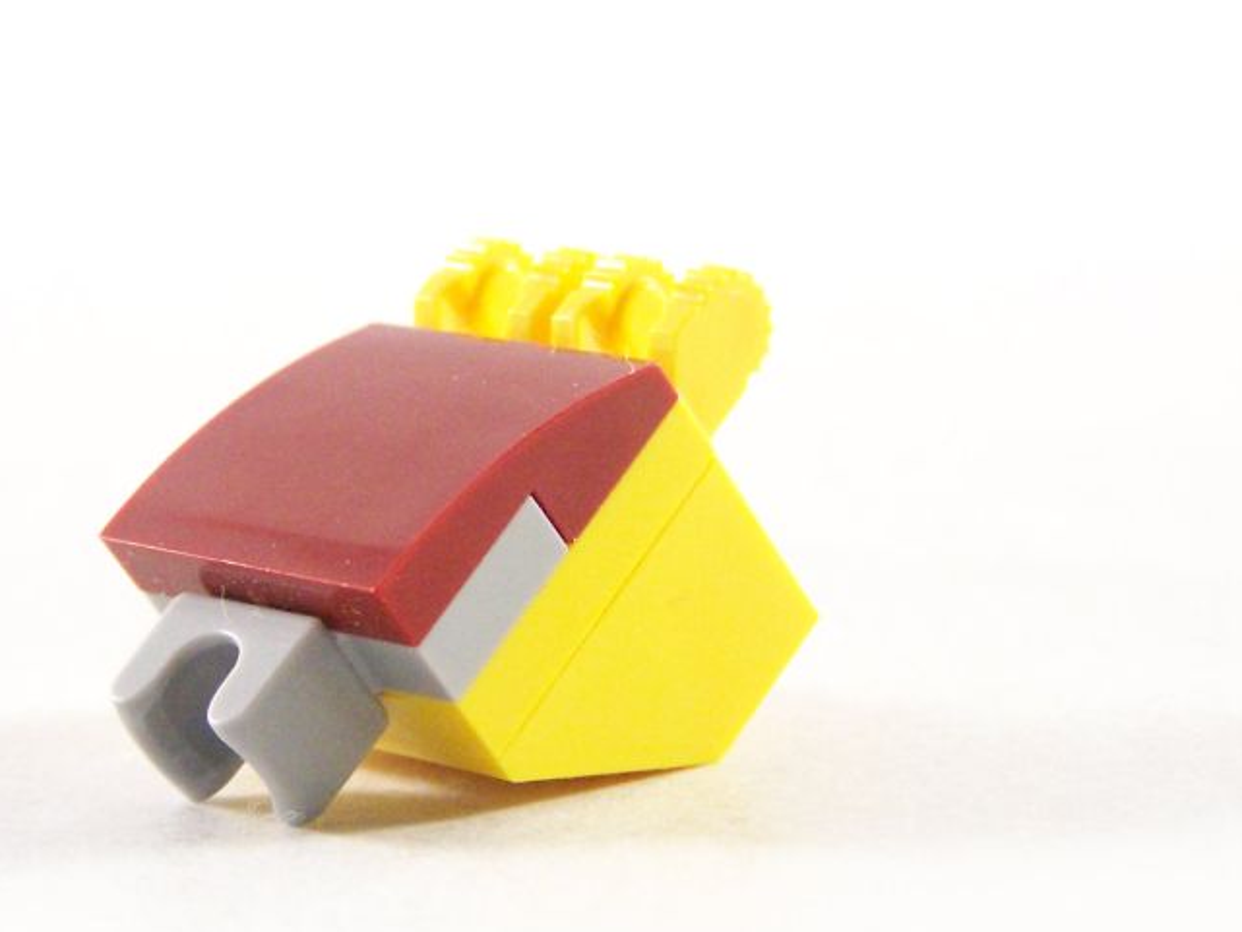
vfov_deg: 11.3
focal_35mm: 131
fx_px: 4701
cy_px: 523
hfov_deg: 15.0
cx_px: 477
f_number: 3.2
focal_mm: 13.7
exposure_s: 1/60
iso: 400
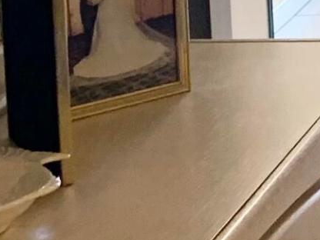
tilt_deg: -11.8
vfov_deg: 8.1
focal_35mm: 180
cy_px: -131
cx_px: 942
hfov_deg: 9.0
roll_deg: +0.3
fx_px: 1664
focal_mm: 4.25
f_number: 1.8
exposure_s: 1/60
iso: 160
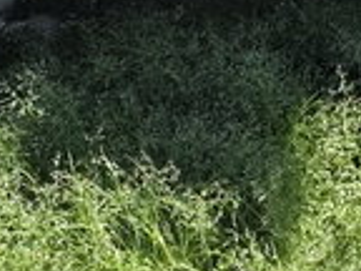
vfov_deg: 16.1
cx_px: 188
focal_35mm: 80
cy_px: -189
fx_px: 834
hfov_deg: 24.4
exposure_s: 1/2500
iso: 80
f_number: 1.7
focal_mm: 6.3
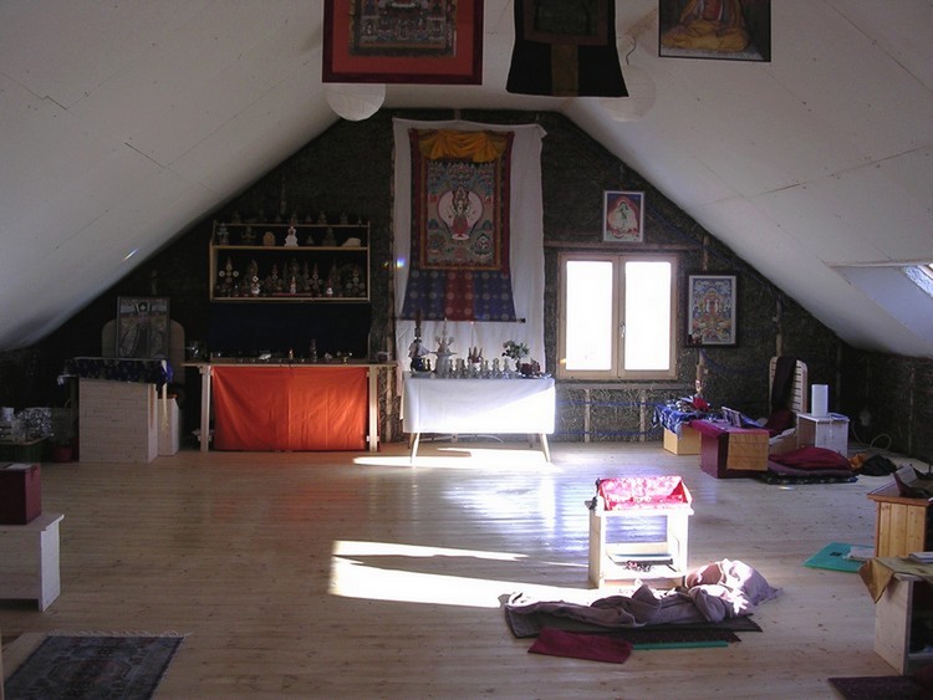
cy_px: 350
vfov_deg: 37.7
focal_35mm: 38
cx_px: 466
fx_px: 1025
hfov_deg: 49.0
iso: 100
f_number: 2.8
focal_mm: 5.8
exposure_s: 1/61.3
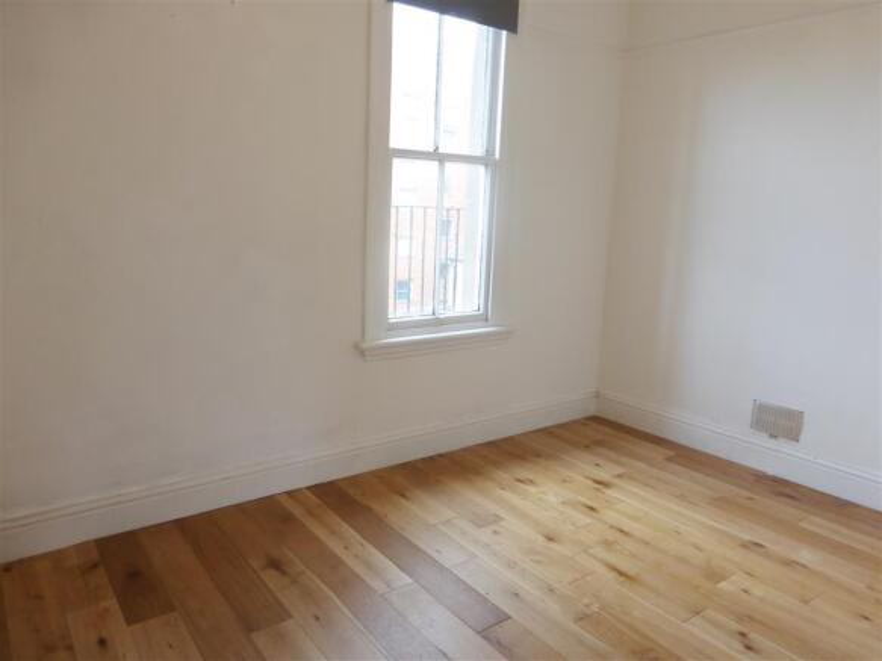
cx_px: 441
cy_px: 330
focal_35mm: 25
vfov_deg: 54.9
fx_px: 637
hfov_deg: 69.4
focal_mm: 4.3
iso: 125
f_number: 3.3
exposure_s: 1/60
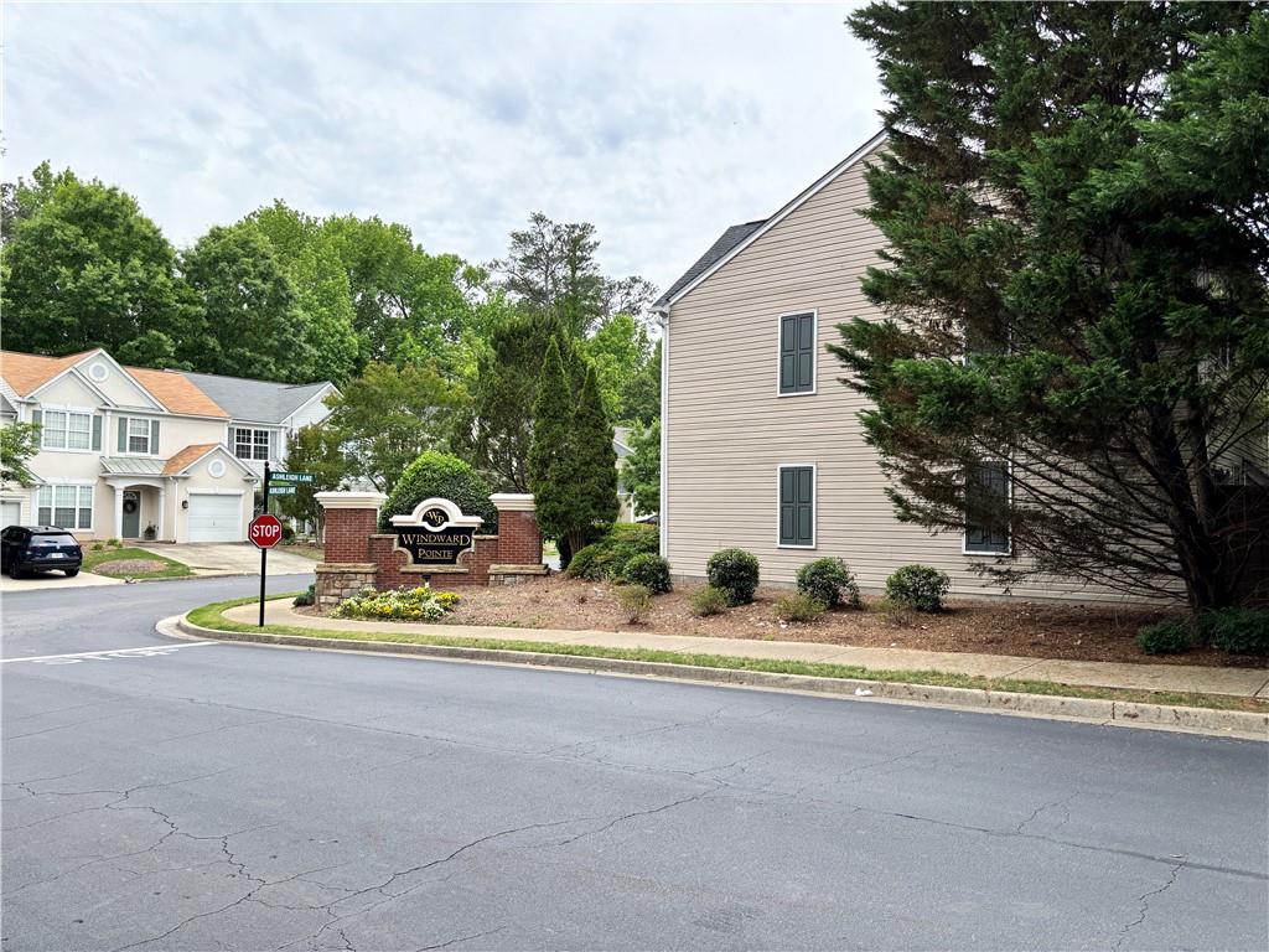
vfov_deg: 53.1
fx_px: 953
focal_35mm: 26
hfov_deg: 67.3
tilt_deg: +2.0
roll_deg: +0.0
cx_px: 634
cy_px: 476
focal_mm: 5.96
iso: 50
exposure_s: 1/1027
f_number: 1.6
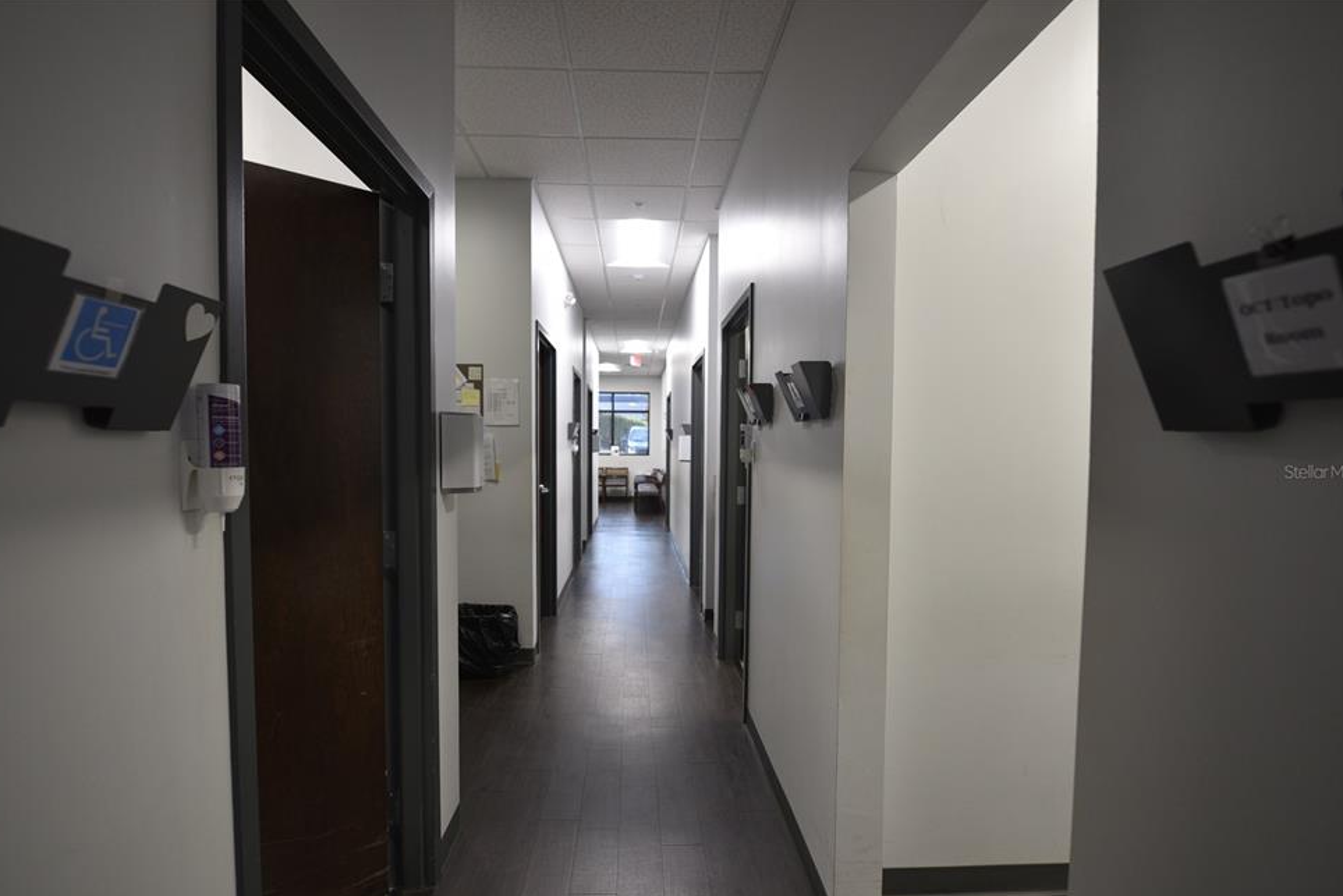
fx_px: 634
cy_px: 472
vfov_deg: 70.4
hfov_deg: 93.2
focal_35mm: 17
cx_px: 651
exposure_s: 1/60
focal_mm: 16
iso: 800
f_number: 3.5
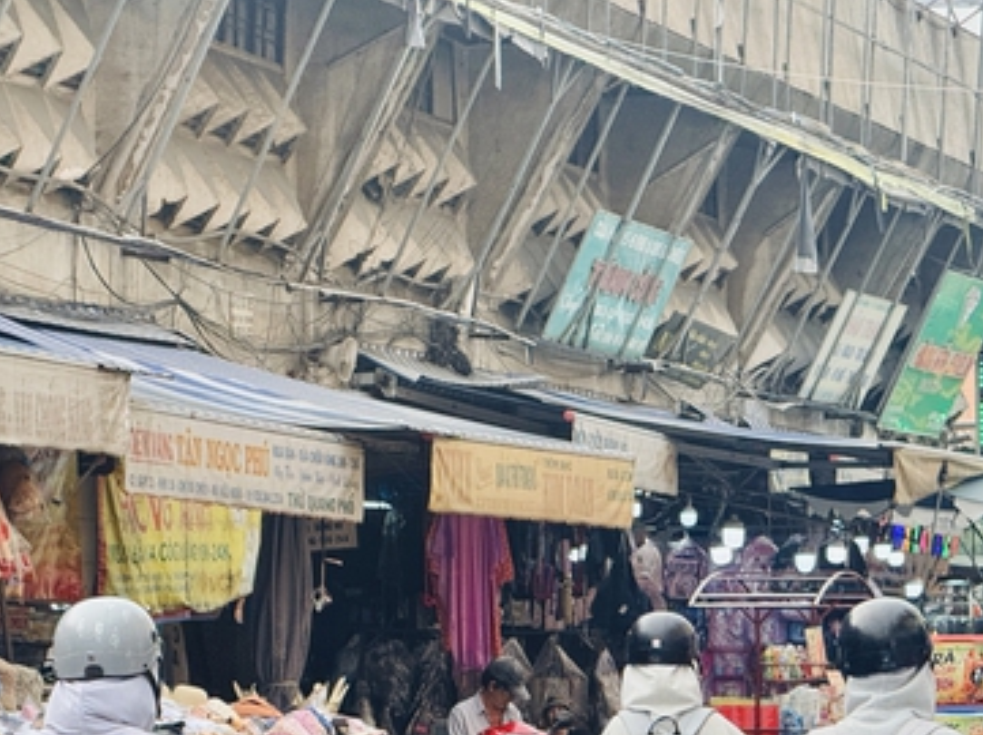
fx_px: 6043
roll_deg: -0.3
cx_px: 398
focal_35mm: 213
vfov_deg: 7.0
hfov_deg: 9.3
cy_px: 602
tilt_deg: +1.6
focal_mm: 15.66
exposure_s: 1/576
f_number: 2.8
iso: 64
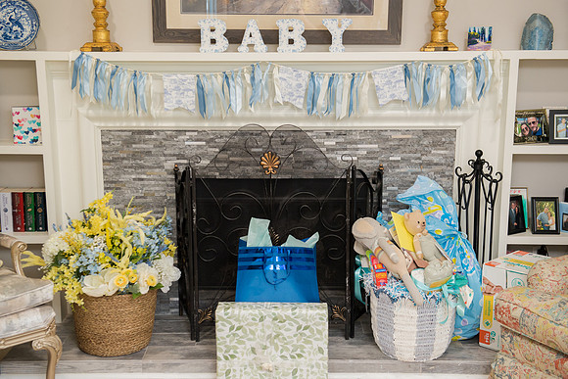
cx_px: 287
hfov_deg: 38.4
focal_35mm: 52
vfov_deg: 26.2
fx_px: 815
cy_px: 191
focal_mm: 50
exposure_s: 1/100
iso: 1000
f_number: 4.5
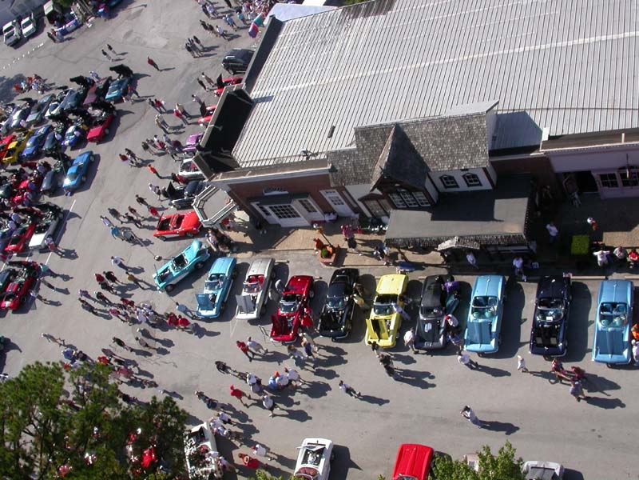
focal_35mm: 38
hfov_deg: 49.0
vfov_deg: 37.7
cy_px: 240
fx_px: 701
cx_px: 320
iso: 100
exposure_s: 1/331
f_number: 6.7
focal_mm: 7.85
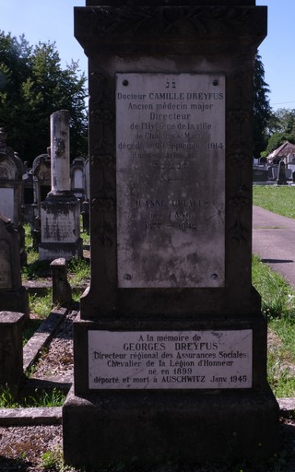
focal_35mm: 37
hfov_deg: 34.3
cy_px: 203
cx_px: 174
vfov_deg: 52.6
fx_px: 476
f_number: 22
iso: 200
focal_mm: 20.5
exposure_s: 1/28
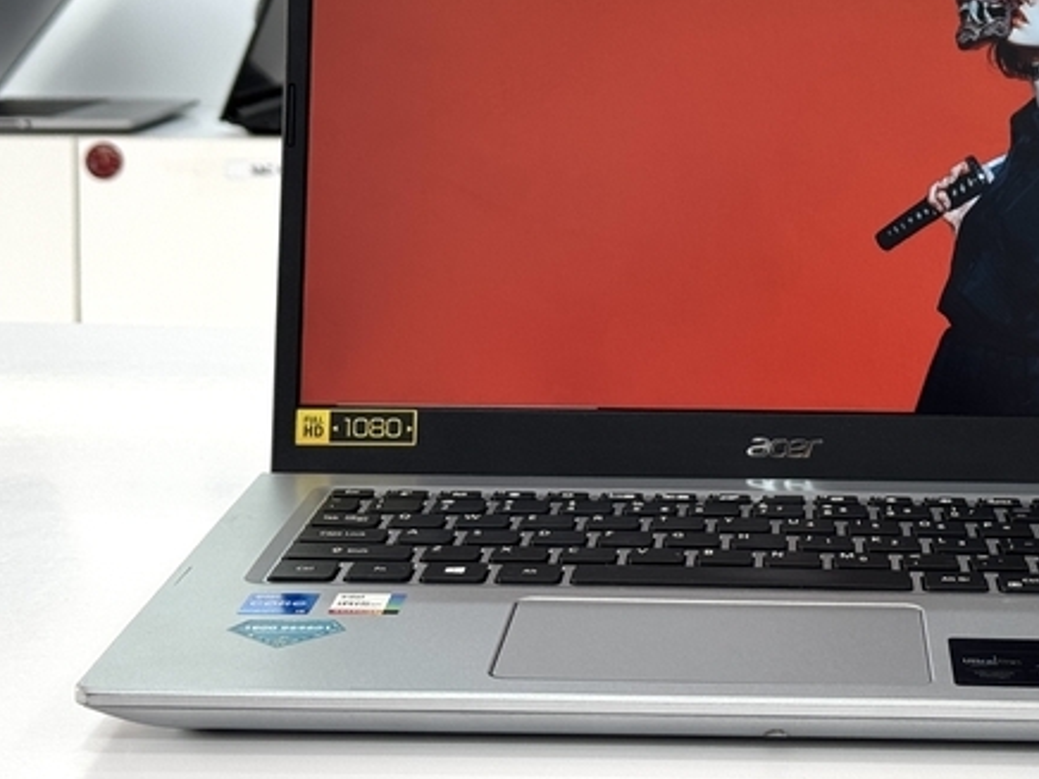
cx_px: 746
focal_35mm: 88
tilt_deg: -6.4
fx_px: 2641
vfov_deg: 16.7
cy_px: 210
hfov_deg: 22.1
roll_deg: +0.7
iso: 50
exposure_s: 1/121
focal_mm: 6.76
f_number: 1.78
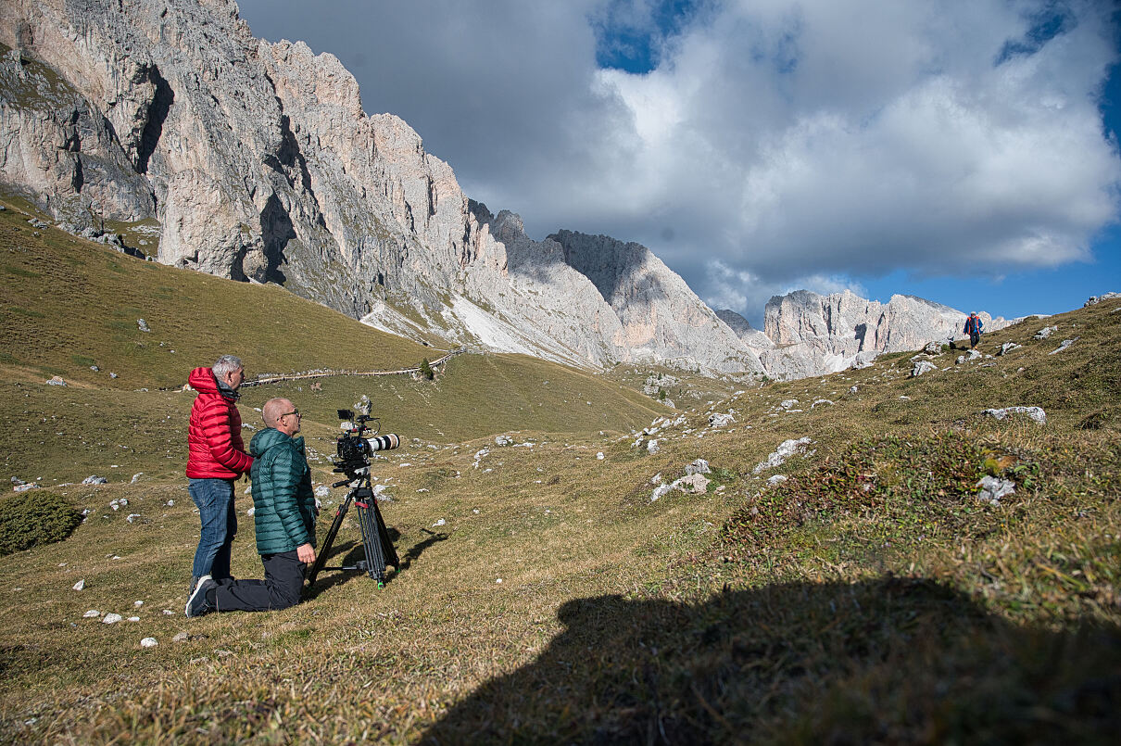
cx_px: 560
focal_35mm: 24
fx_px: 747
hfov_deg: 73.8
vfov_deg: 53.1
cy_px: 373
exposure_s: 1/1600
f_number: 6.3
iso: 200
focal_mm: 24
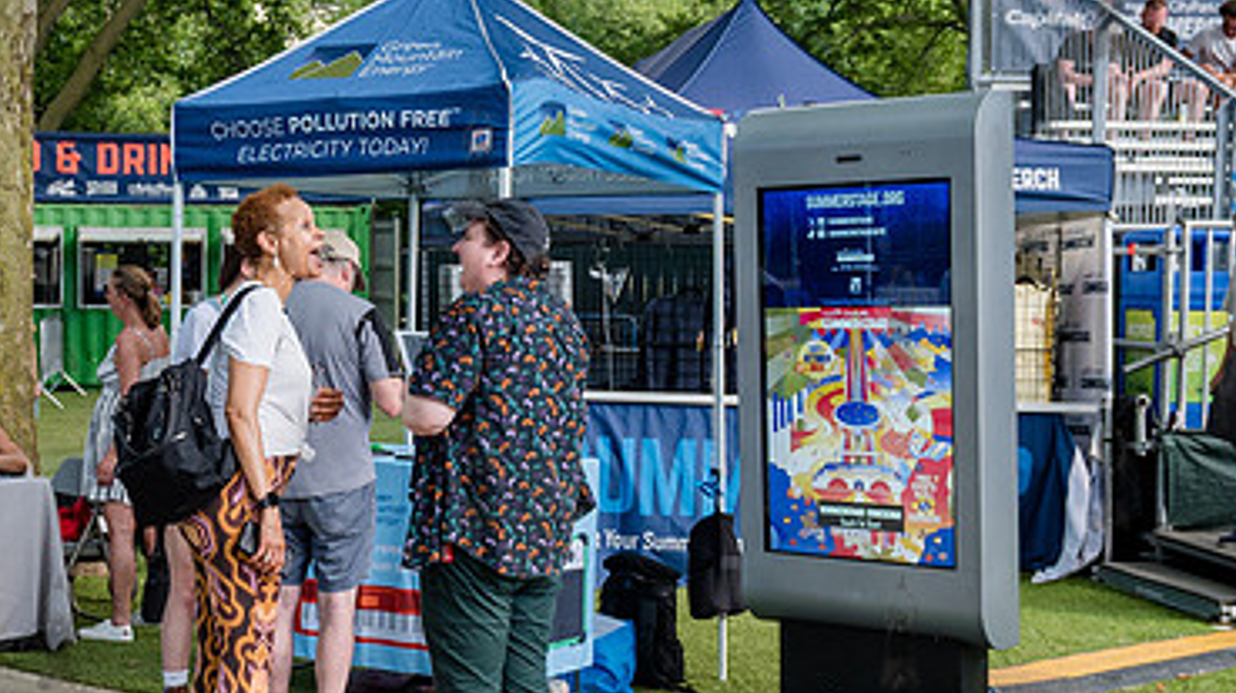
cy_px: 368
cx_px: 424
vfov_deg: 21.0
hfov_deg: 36.3
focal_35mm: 57
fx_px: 1867
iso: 400
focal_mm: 24
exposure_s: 1/500
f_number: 4
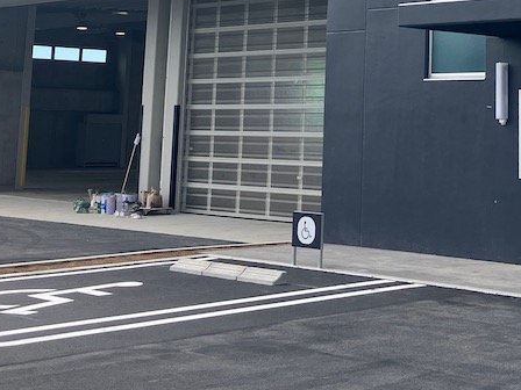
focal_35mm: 80
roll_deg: -1.3
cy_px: -56
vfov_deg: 17.7
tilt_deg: +11.0
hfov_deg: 23.9
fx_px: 1204
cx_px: 437
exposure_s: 1/2208
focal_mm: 3.99
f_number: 1.8
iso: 32
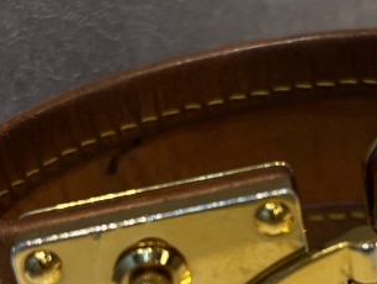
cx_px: 267
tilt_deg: -26.9
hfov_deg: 22.3
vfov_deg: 16.9
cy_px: 209
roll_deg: +11.6
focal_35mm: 87
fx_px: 948
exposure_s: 1/60
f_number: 1.6
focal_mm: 5.96
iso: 125
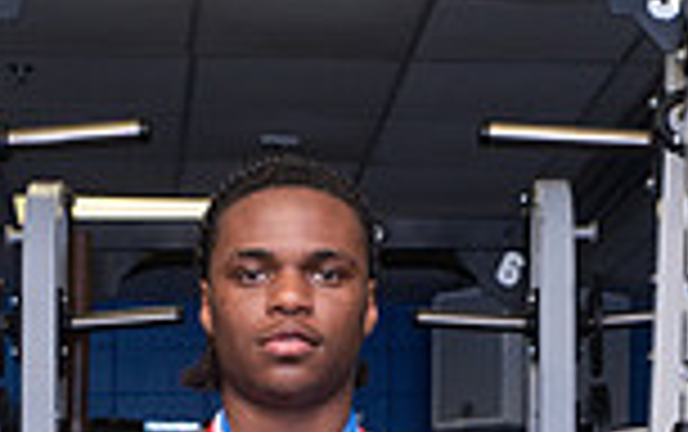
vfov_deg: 9.1
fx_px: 2478
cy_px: 1004
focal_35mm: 132
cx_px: 279
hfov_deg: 15.8
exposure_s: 1/400
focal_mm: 44
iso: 500
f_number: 6.3
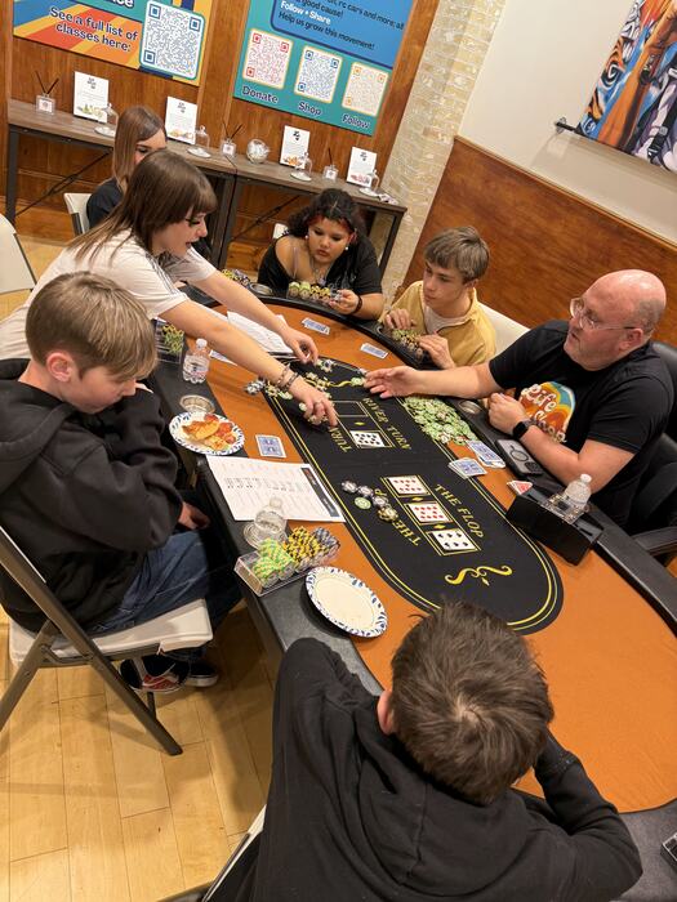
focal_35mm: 24
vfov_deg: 71.6
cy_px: 451
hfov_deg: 56.8
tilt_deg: -30.4
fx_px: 626
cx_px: 338
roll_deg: -20.6
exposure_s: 1/60
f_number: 1.78
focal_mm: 6.76
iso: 125
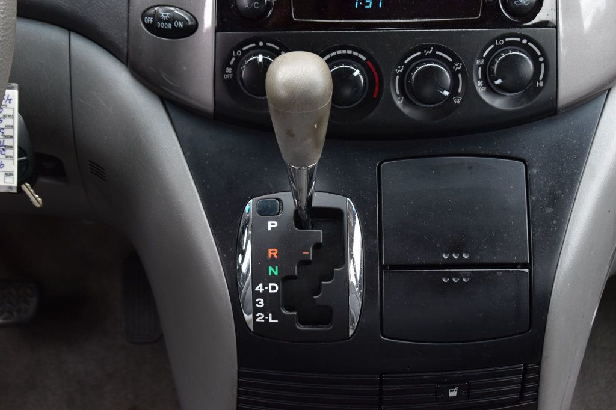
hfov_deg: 24.6
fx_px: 1411
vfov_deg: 16.5
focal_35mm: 82
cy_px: 205
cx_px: 308
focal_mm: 55
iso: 400
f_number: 7.1
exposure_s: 1/25
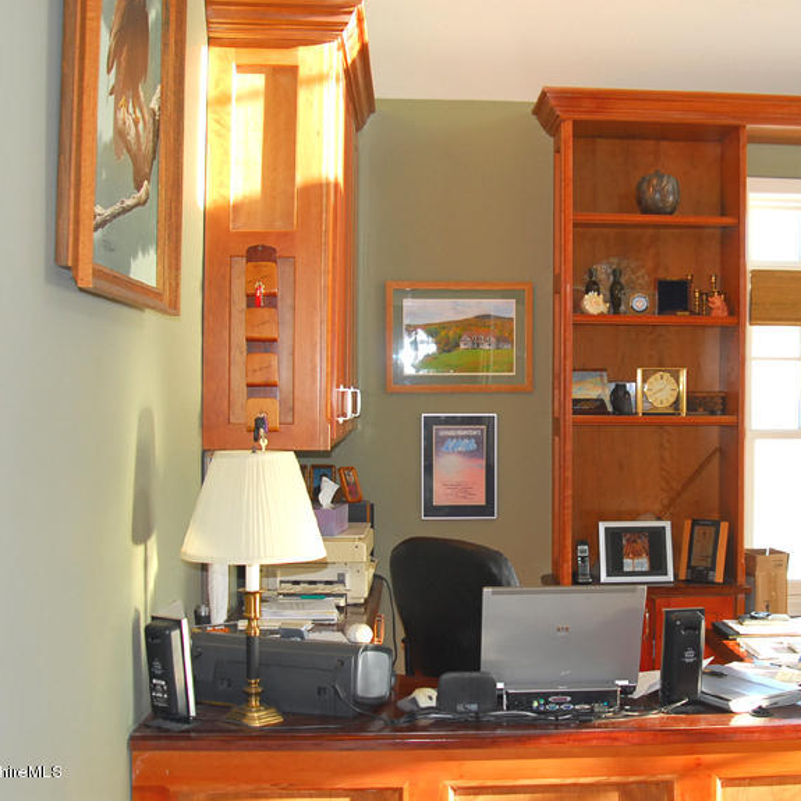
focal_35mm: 46
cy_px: 401
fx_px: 1204
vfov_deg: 36.8
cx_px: 549
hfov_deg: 36.3
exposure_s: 1/125
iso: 400
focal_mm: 24
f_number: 4
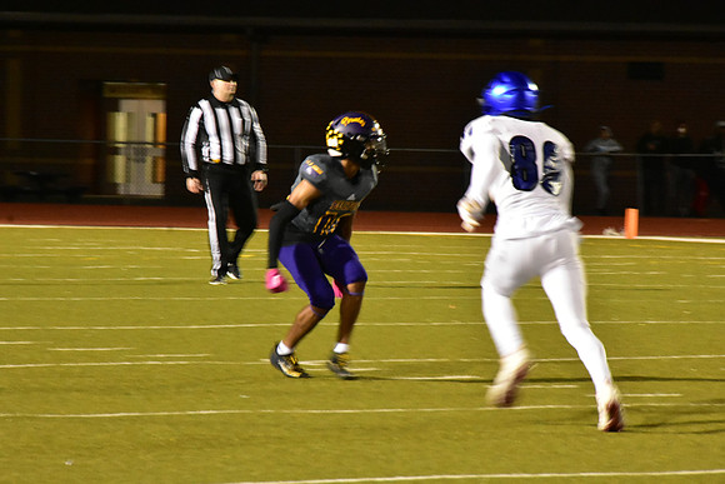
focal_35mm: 300
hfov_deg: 6.9
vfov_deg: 4.6
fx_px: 6043
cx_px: 362
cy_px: 242
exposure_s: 1/60
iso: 8000
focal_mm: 200
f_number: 11
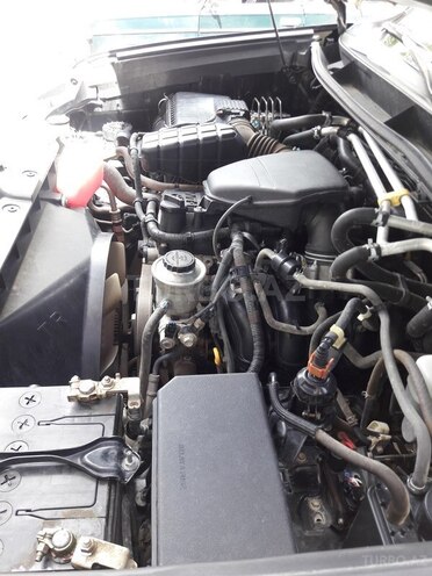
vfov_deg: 63.4
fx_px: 466
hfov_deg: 49.7
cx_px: 216
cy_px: 288
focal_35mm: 28
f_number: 1.9
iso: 50
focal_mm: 3.7
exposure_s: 1/50
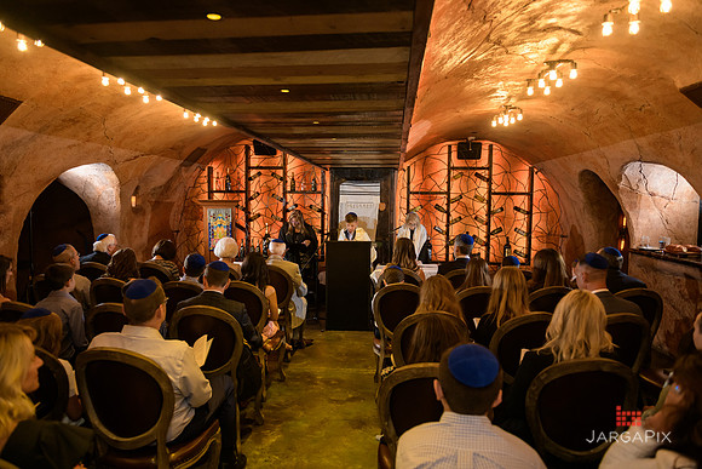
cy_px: 234
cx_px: 351
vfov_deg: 53.2
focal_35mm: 24
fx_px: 468
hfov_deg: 73.7
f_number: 3.2
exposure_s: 1/125
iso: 1600
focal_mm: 24
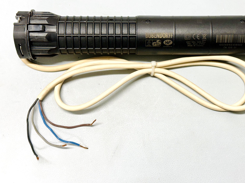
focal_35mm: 59
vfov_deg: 24.8
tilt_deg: -78.3
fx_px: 418
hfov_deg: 32.6
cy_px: 72
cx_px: 149
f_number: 1.78
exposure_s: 1/50
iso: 64
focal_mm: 6.86
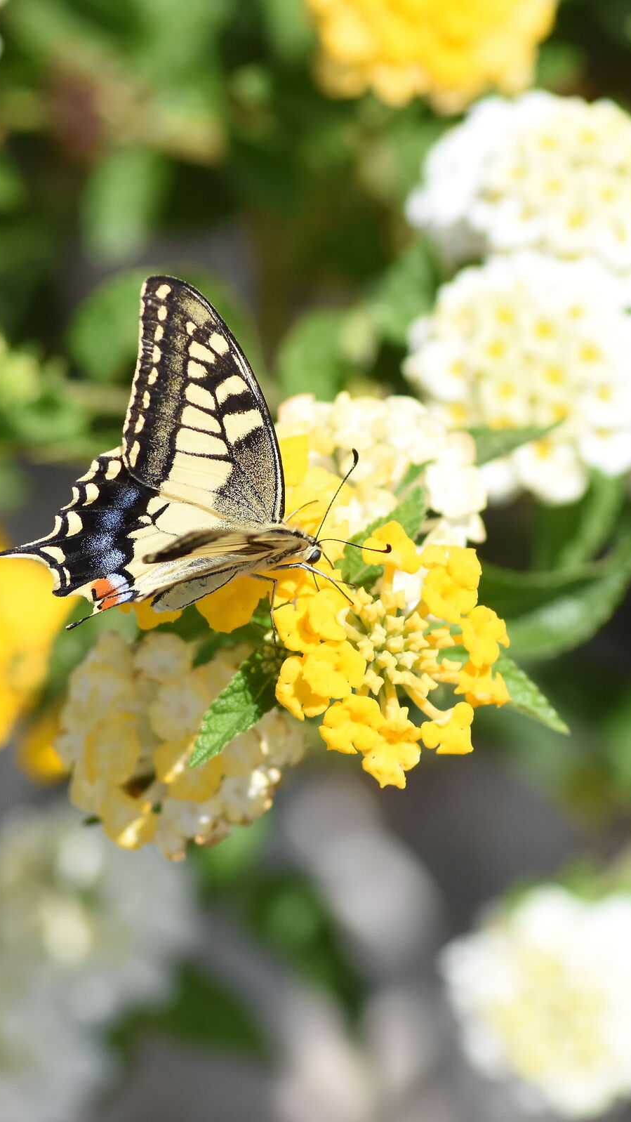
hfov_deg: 5.1
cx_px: 225
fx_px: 7019
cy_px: 561
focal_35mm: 236
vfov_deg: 9.1
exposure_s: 1/8000
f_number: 4.8
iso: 1000
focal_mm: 100
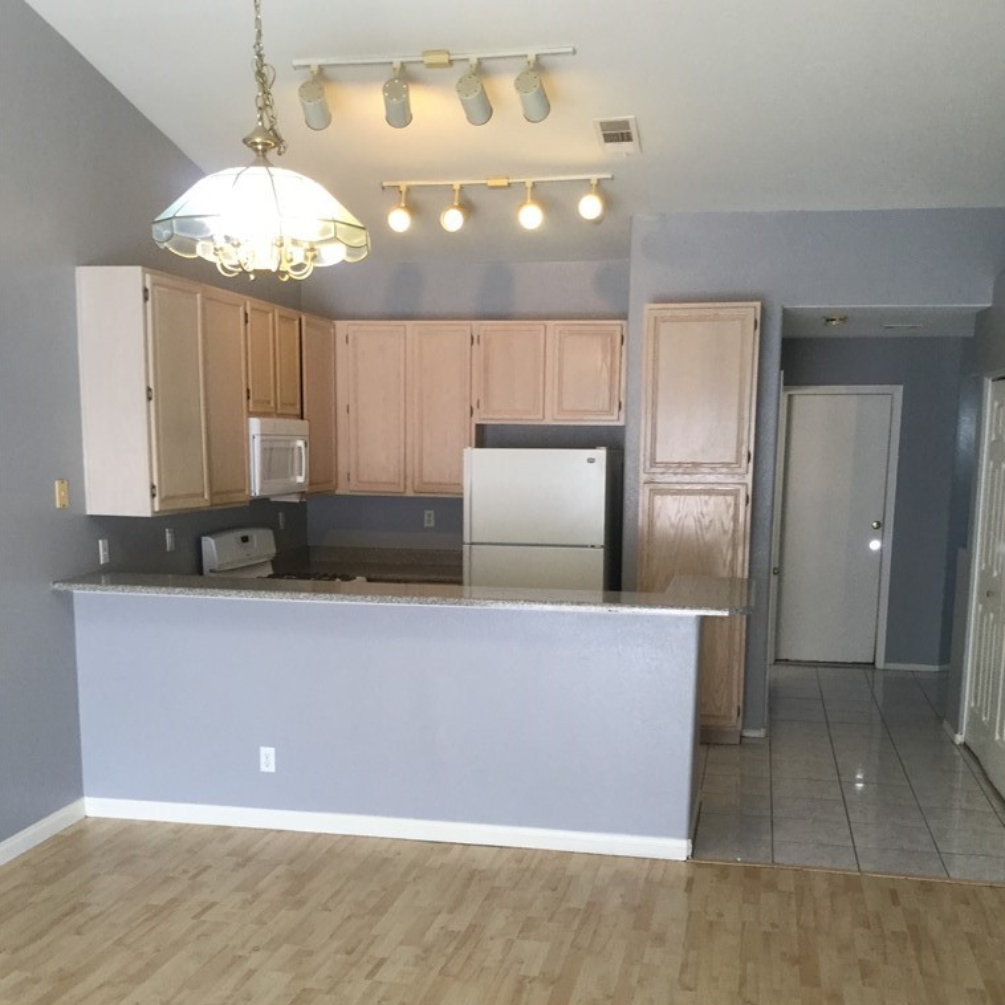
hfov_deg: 44.9
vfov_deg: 44.4
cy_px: 658
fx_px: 1215
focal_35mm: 37
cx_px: 508
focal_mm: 3.3
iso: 64
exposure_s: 1/30
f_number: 2.4
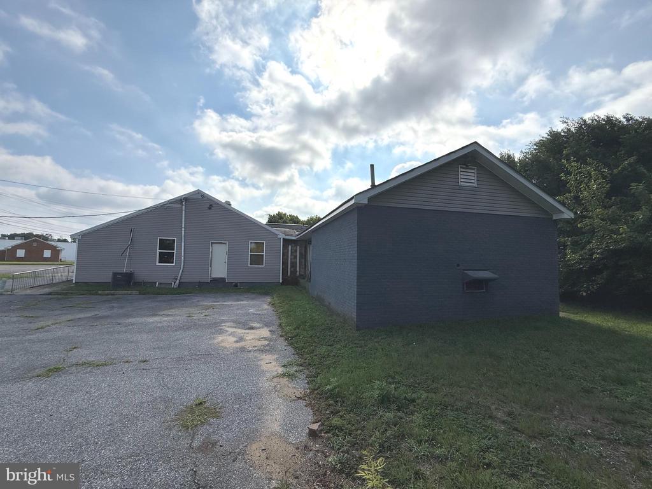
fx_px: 264
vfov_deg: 85.7
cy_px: 244
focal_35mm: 14
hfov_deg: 102.1
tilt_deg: +3.7
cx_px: 326
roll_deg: -1.1
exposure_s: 1/5155
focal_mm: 2.22
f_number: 2.2
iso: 50
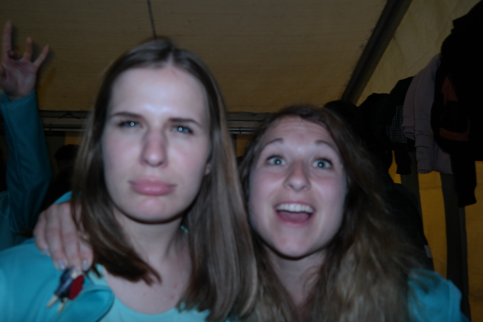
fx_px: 362
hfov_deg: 67.4
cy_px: 161
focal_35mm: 27
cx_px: 242
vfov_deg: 47.9
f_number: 4
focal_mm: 18
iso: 400
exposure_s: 1/40
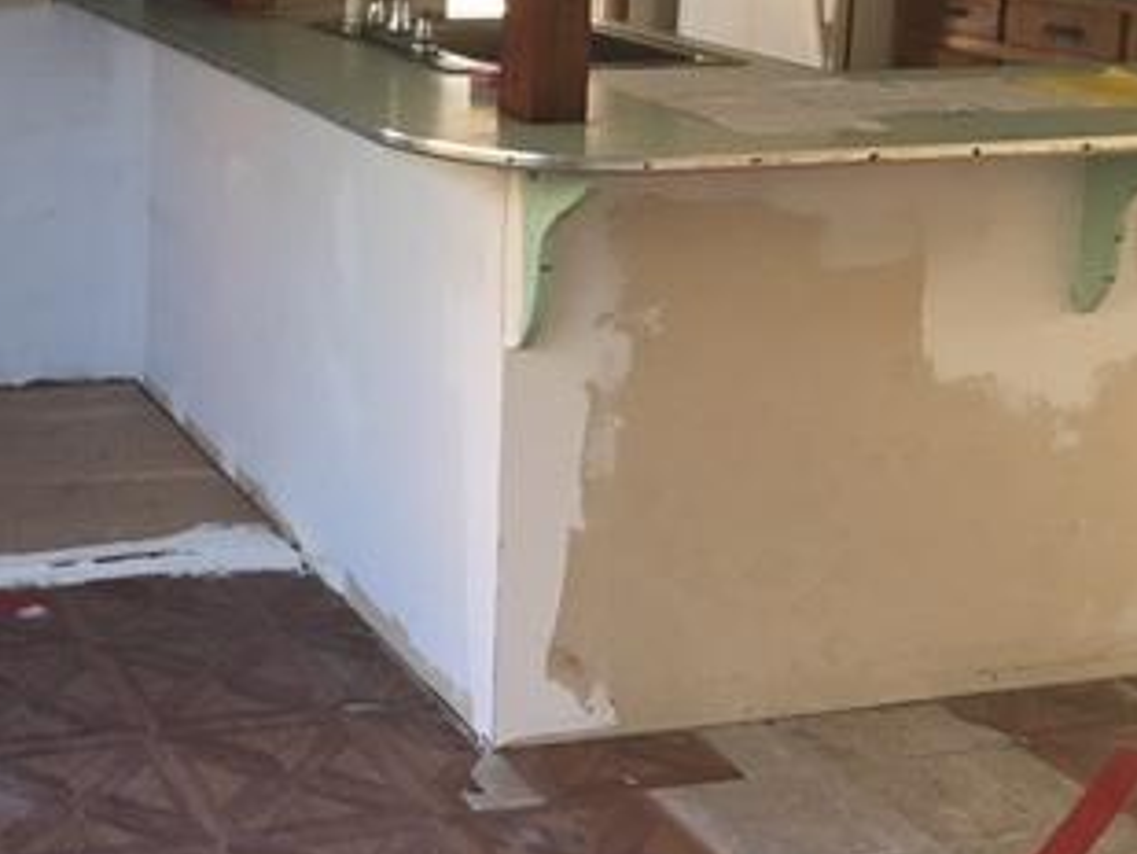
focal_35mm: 60
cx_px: 55
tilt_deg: -7.4
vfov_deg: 23.6
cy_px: 48
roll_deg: -0.2
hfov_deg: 30.4
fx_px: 1972
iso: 40
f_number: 2.2
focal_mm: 4.15
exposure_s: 1/30
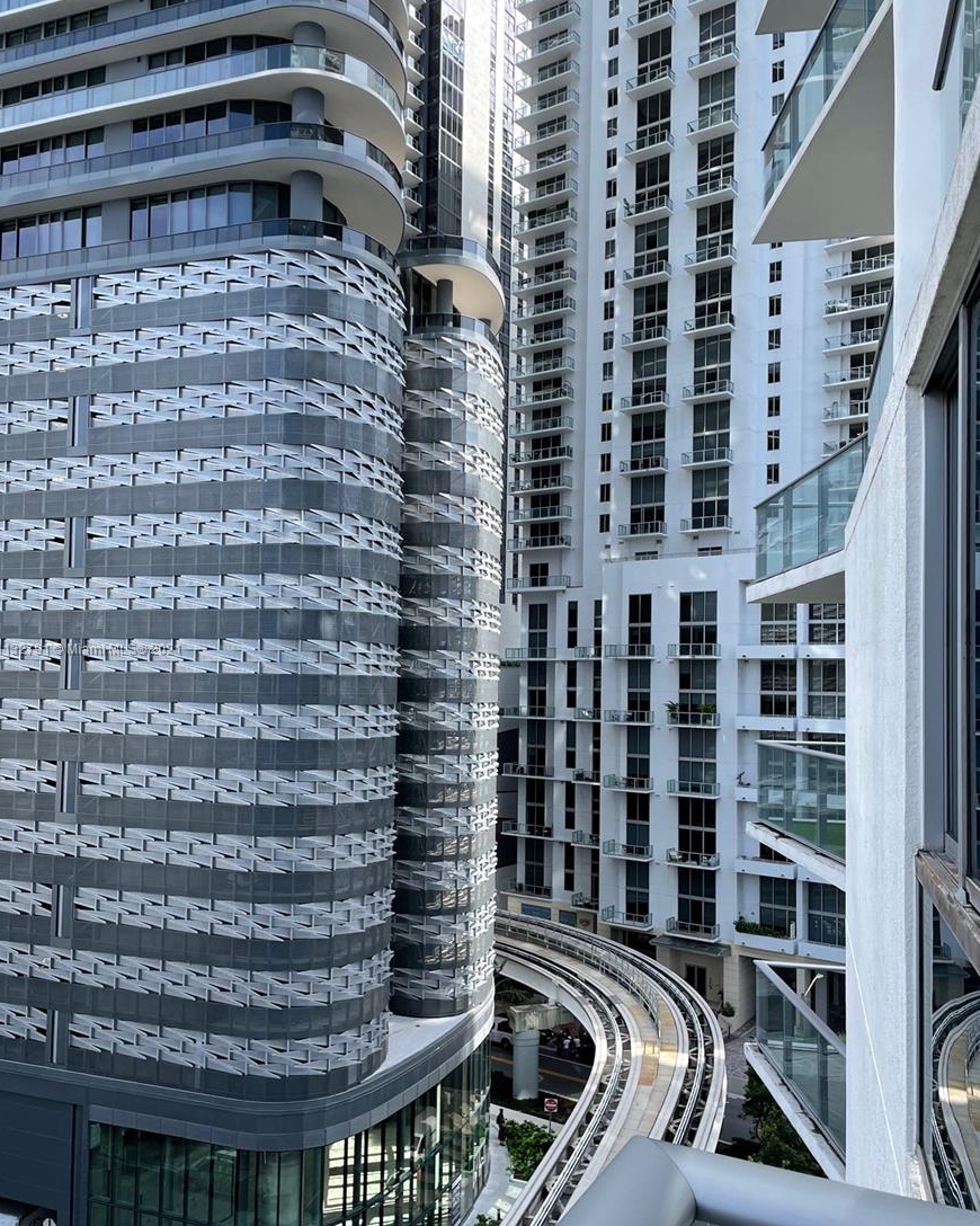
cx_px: 482
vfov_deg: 62.2
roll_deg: -1.2
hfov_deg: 51.5
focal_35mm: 28
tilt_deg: +2.0
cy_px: 650
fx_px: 1015
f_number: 1.6
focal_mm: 4.2
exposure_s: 1/824
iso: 32
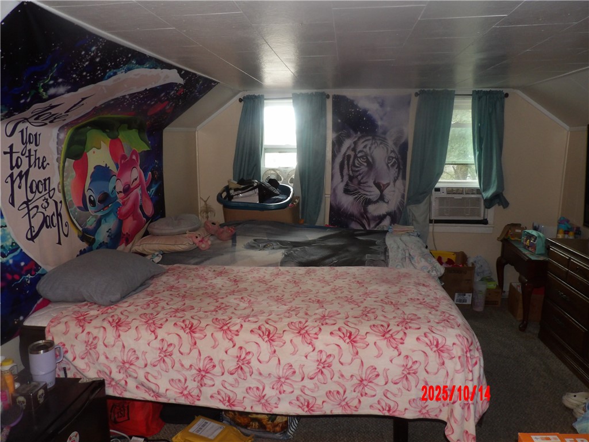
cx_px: 294
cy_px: 221
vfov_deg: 56.8
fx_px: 408
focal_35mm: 24
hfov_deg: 71.6
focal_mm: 4.3
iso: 200
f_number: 3.2
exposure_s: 1/33
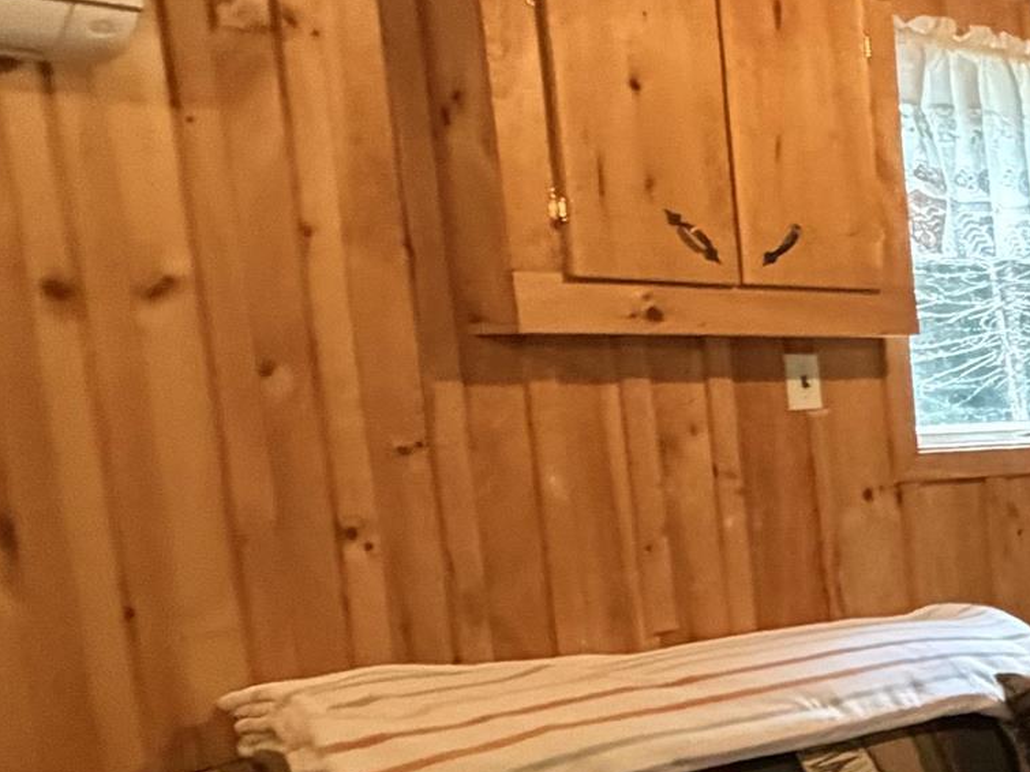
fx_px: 1696
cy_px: 573
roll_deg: +0.3
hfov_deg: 20.6
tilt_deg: -3.9
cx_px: 1941
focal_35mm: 57
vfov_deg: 25.4
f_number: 2.2
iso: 800
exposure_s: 1/60
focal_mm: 2.22
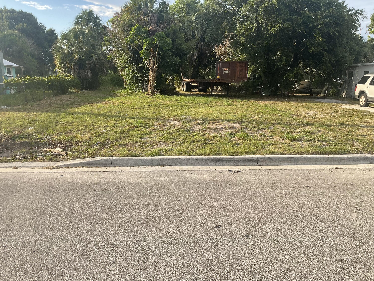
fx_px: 313
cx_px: 187
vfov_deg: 48.2
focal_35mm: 29
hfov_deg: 61.7
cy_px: 140
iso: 16
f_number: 1.8
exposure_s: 1/580
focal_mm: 3
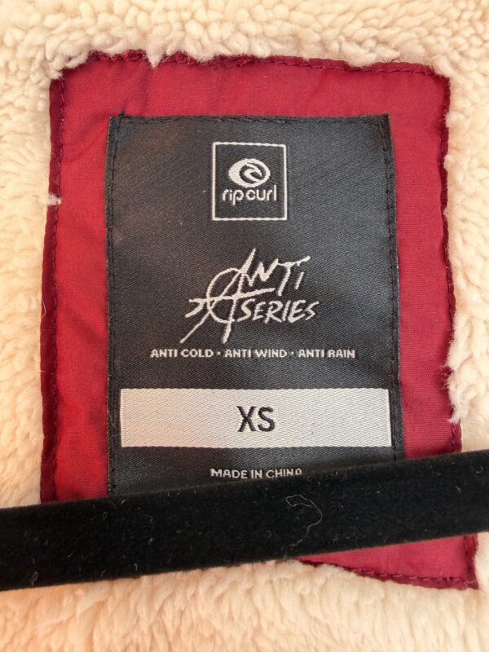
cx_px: 244
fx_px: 452
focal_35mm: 24
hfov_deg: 56.8
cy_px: 326
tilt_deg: -84.8
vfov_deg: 71.6
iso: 160
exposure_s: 1/121
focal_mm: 2.22
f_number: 2.2
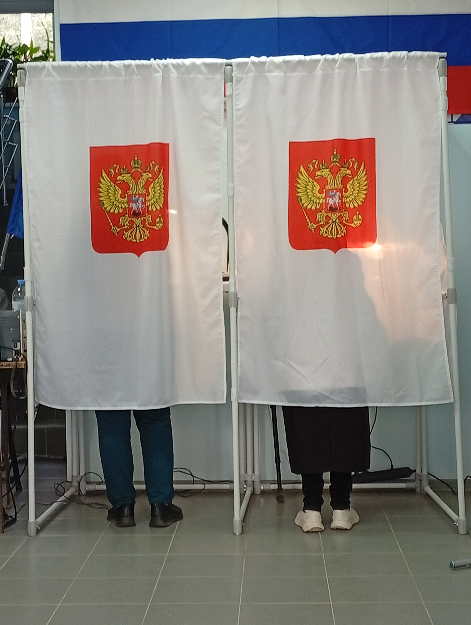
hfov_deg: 23.3
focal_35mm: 63
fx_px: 1140
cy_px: 312
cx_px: 236
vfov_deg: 30.7
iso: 151
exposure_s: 1/50
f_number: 1.8
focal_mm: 3.98
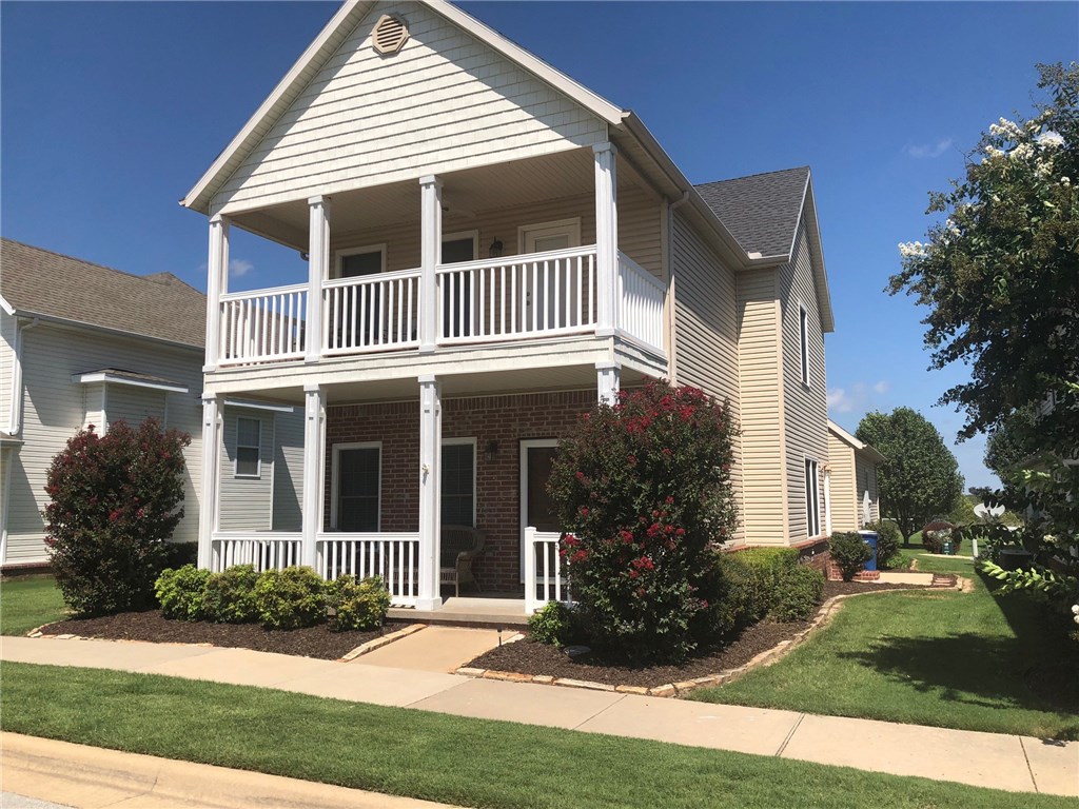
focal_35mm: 28
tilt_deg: +6.1
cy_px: 404
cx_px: 540
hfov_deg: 63.4
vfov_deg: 49.7
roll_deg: +0.6
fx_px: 873
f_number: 1.8
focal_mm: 4
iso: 25
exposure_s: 1/3040
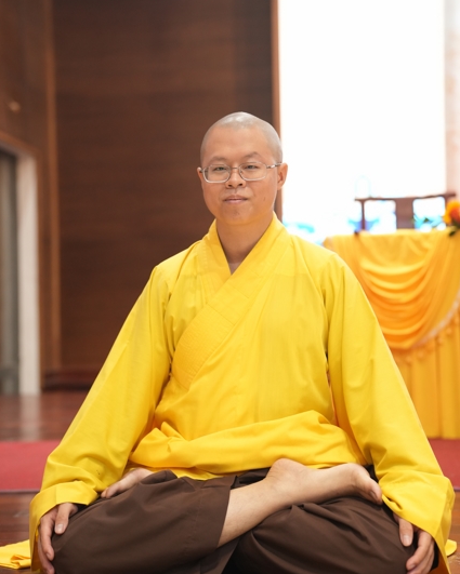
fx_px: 1055
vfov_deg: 30.5
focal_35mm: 62
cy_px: 281
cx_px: 233
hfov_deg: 24.6
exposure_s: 1/160
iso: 2000
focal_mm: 54
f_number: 2.5
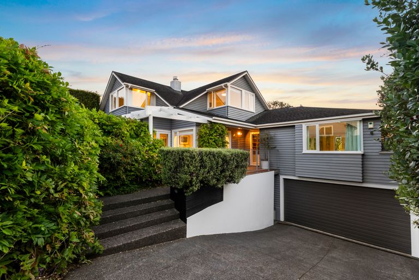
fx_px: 186
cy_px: 140
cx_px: 210
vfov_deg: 73.7
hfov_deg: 96.7
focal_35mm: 16
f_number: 7.1
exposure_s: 1/8
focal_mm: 16
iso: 400
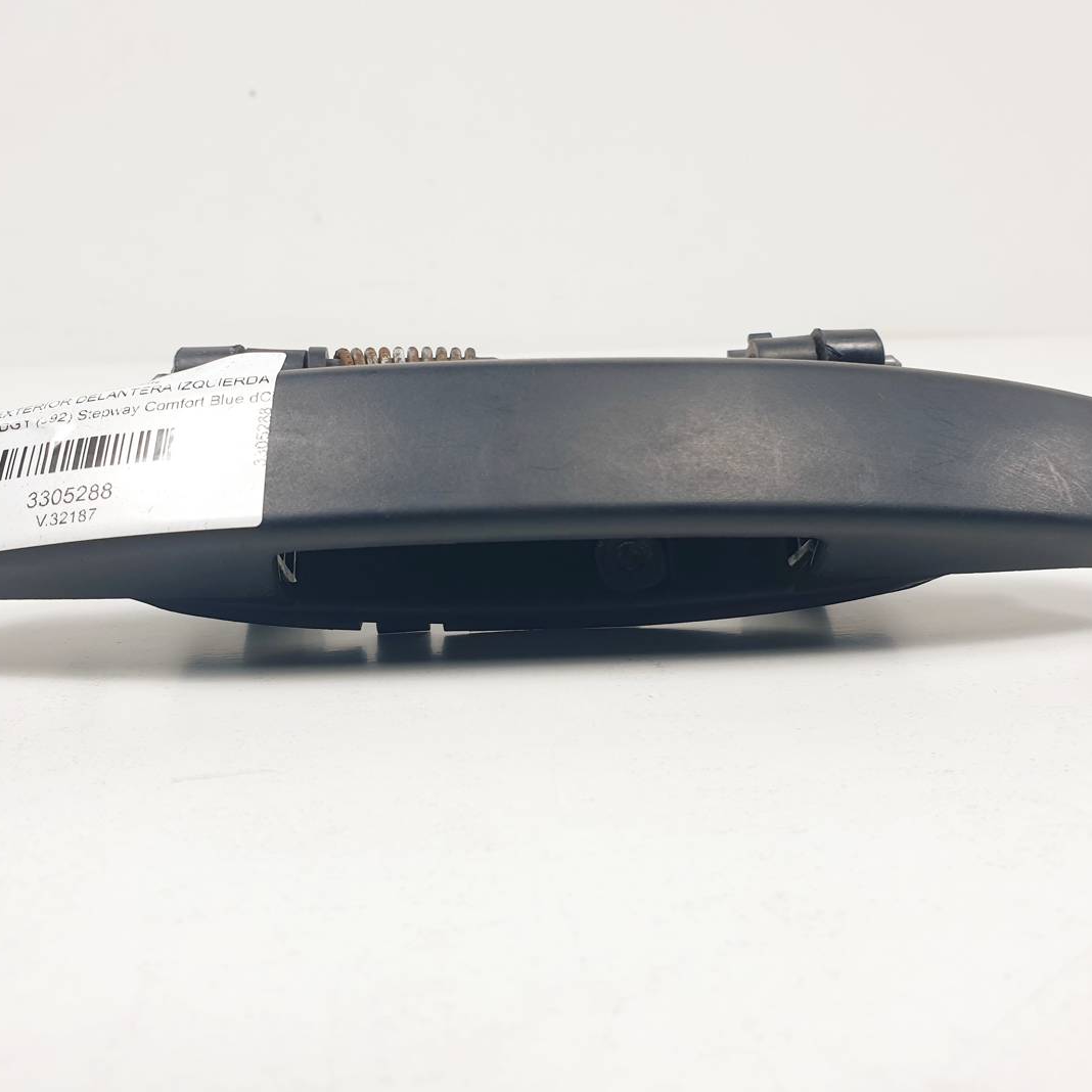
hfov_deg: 52.5
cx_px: 514
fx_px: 1106
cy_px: 551
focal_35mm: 31
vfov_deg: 52.5
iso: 50
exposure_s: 1/253
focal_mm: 4.3
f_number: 2.4
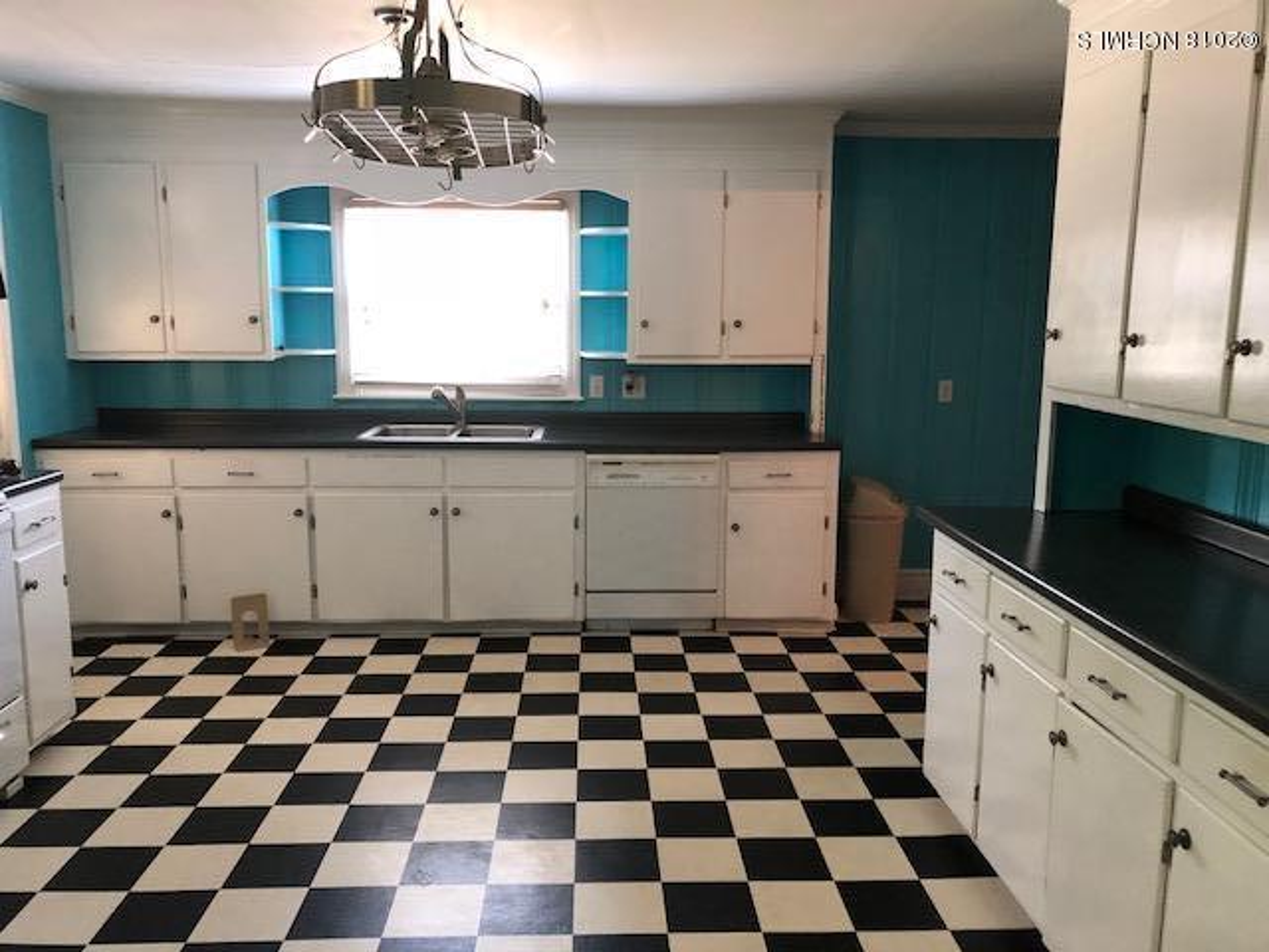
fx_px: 1026
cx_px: 634
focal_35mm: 28
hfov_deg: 63.4
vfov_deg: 49.7
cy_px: 476
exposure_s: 1/15
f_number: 1.8
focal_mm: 4
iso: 80
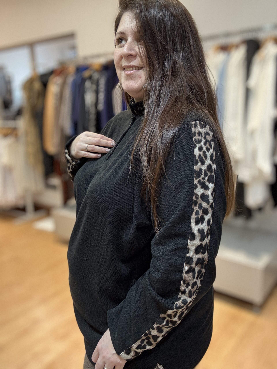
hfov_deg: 46.8
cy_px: 184
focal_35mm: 30
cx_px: 138
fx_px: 320
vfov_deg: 60.0
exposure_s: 1/50
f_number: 1.9
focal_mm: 2.69
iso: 160
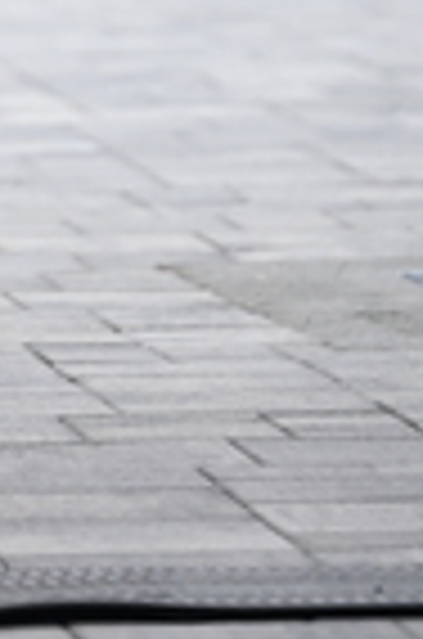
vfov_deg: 3.5
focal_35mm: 583
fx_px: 10325
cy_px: -554
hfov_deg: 2.3
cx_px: -250
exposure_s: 1/1600
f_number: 2.8
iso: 1000
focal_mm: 150
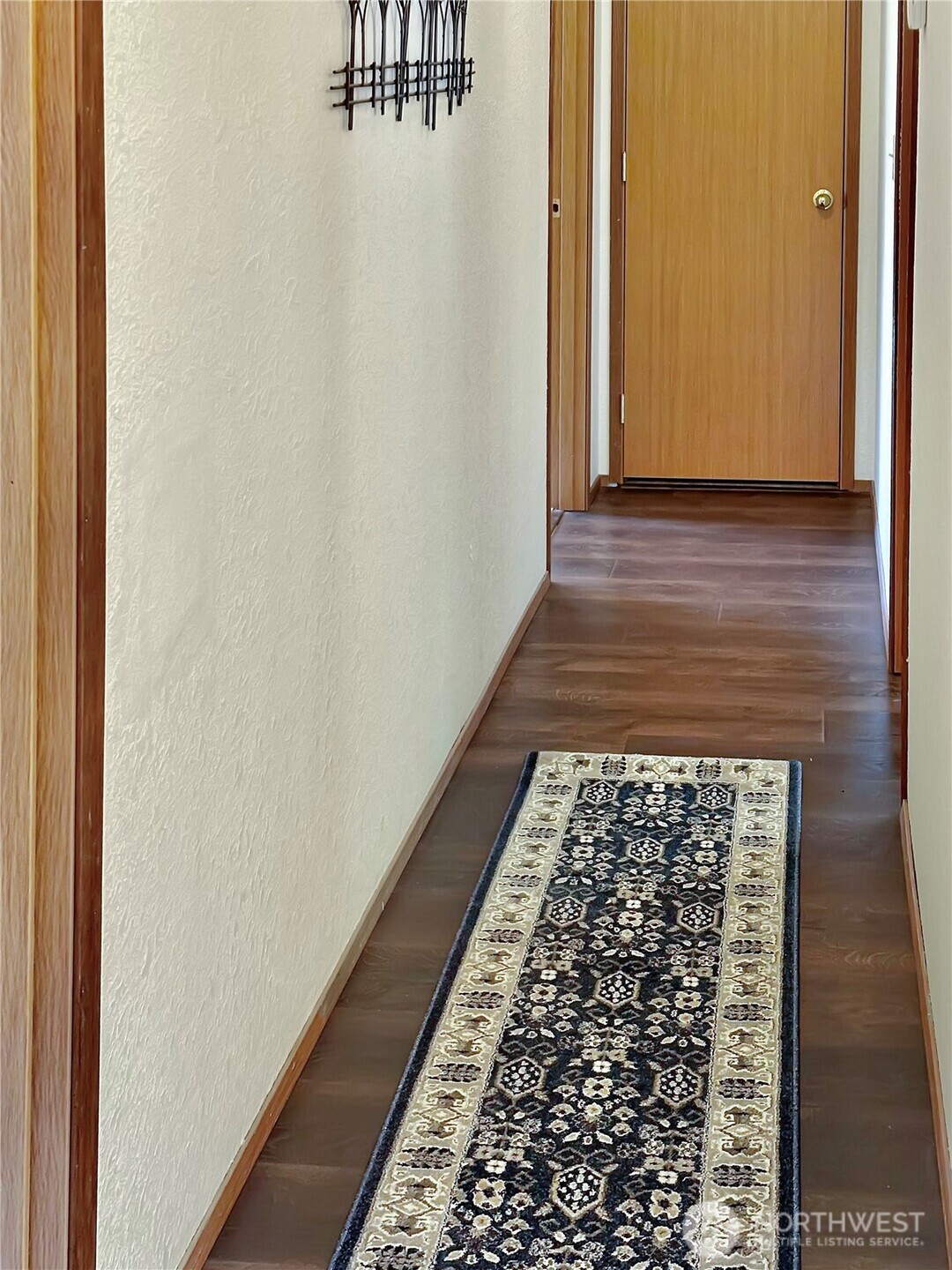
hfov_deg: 30.3
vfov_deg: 39.7
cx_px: 476
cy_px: 635
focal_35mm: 48
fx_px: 1760
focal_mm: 6.86
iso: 250
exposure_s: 1/40
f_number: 1.78
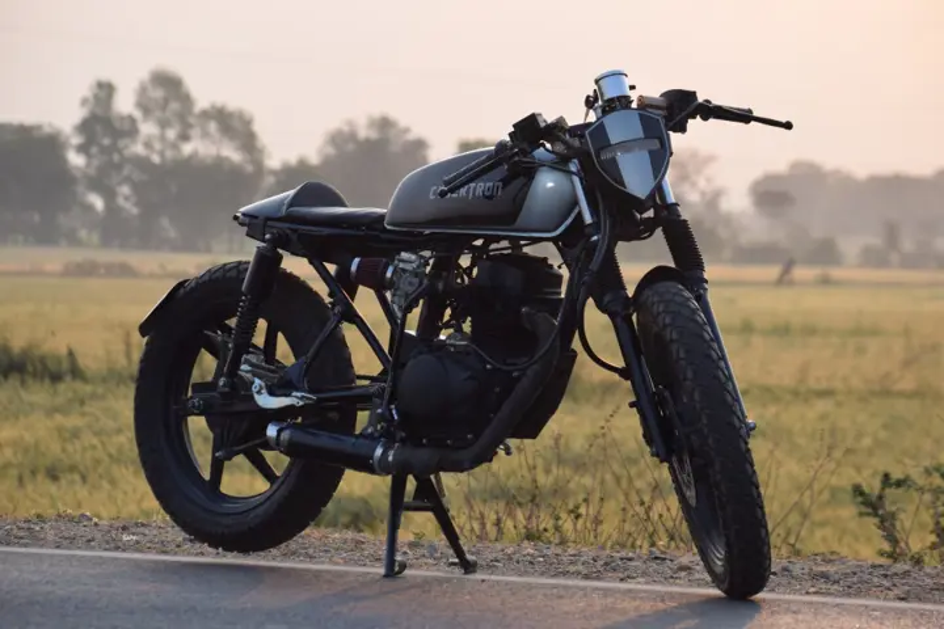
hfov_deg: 13.4
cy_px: 314
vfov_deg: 9.0
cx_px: 472
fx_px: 4012
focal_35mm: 153
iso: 100
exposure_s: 1/125
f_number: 5.6
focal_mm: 102
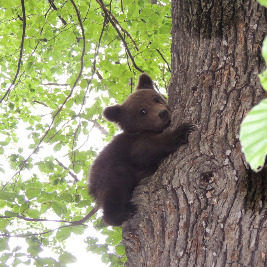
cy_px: 133
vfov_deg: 20.9
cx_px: 154
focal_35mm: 83
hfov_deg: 20.9
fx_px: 724
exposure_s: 1/50
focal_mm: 12.4
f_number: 3.9
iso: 200
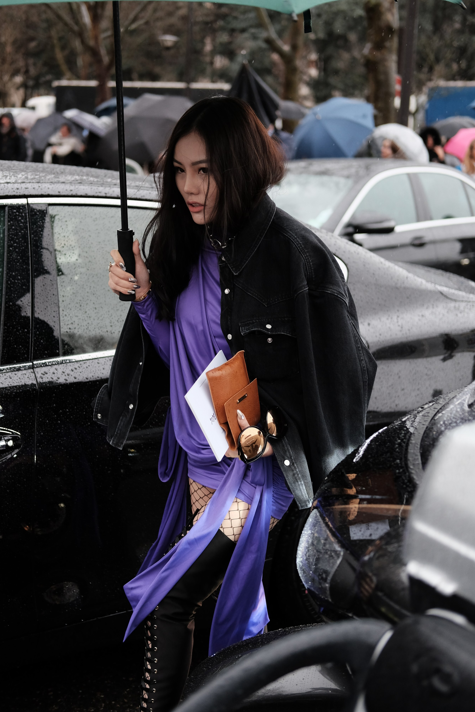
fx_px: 1069
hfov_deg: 25.1
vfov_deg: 36.9
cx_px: 235
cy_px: 360
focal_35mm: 54
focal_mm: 35
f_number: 2
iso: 800
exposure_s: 1/1000
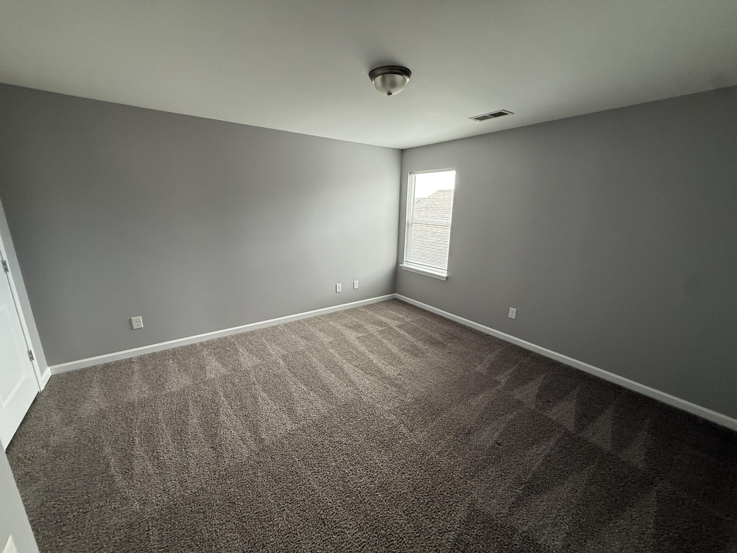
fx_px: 298
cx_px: 368
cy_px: 276
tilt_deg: -12.2
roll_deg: -2.6
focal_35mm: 14
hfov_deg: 102.1
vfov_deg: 85.7
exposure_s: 1/120
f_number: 2.2
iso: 250
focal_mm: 2.22
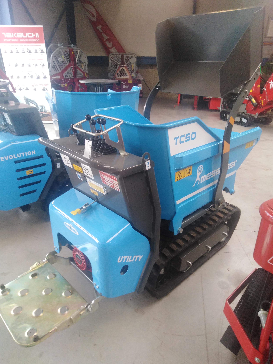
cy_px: 182
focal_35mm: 25
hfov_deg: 54.9
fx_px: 263
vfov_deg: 69.4
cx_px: 136
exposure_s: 1/33.3
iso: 257
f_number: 2.2
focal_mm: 3.37
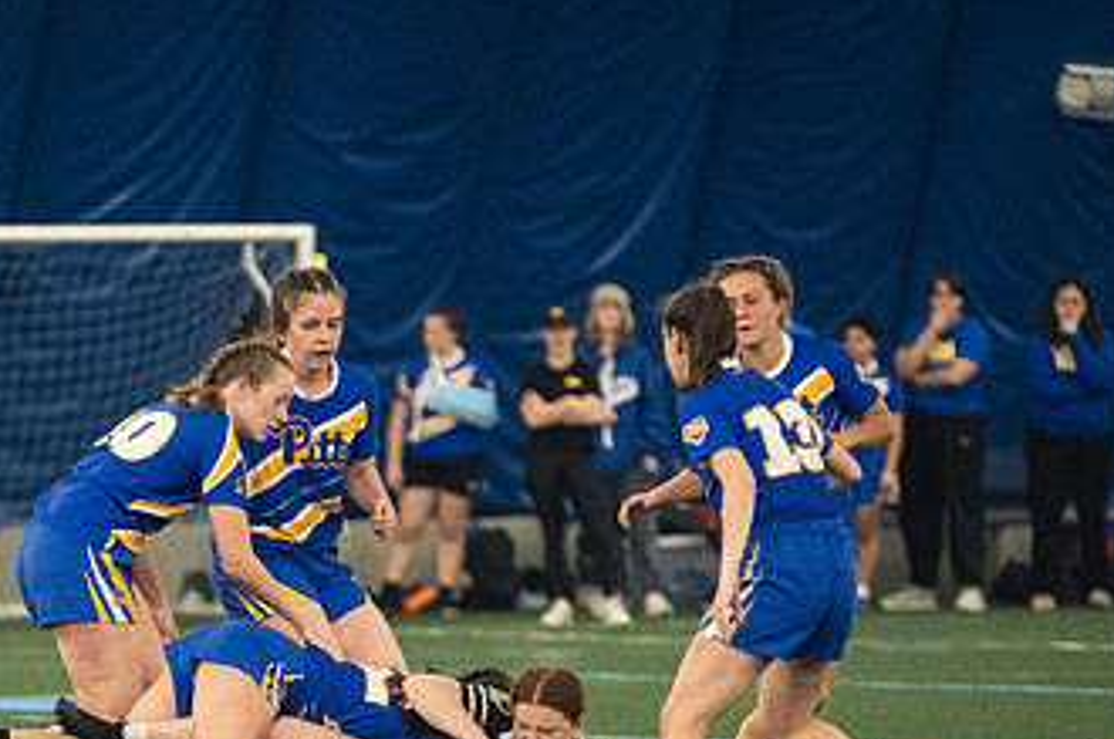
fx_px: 14677
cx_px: 192
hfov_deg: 4.3
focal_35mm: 475
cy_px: 634
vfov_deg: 2.9
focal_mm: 180
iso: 9000
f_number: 2.8
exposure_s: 1/500
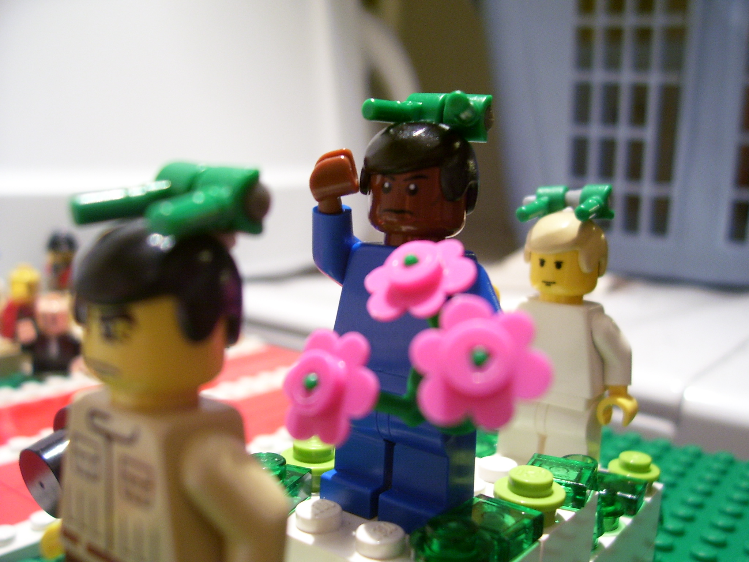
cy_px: 281
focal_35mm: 34
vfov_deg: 41.8
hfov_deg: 54.0
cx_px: 374
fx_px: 736
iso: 160
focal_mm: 5.6
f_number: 2.7
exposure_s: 1/10
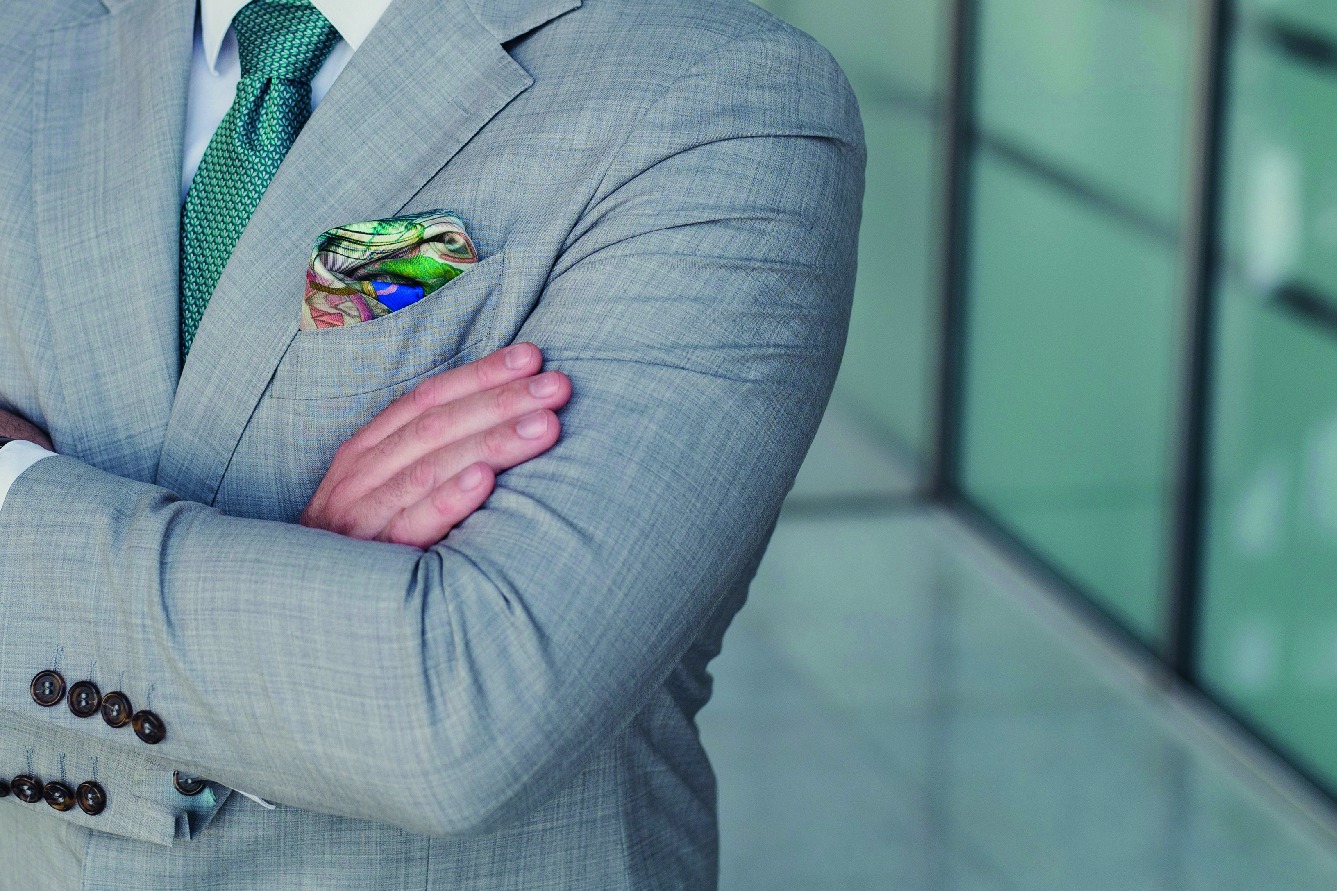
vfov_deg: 14.7
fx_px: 3416
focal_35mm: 92
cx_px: 452
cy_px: 116
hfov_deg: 22.1
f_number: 2.8
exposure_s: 1/200
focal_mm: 50
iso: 200
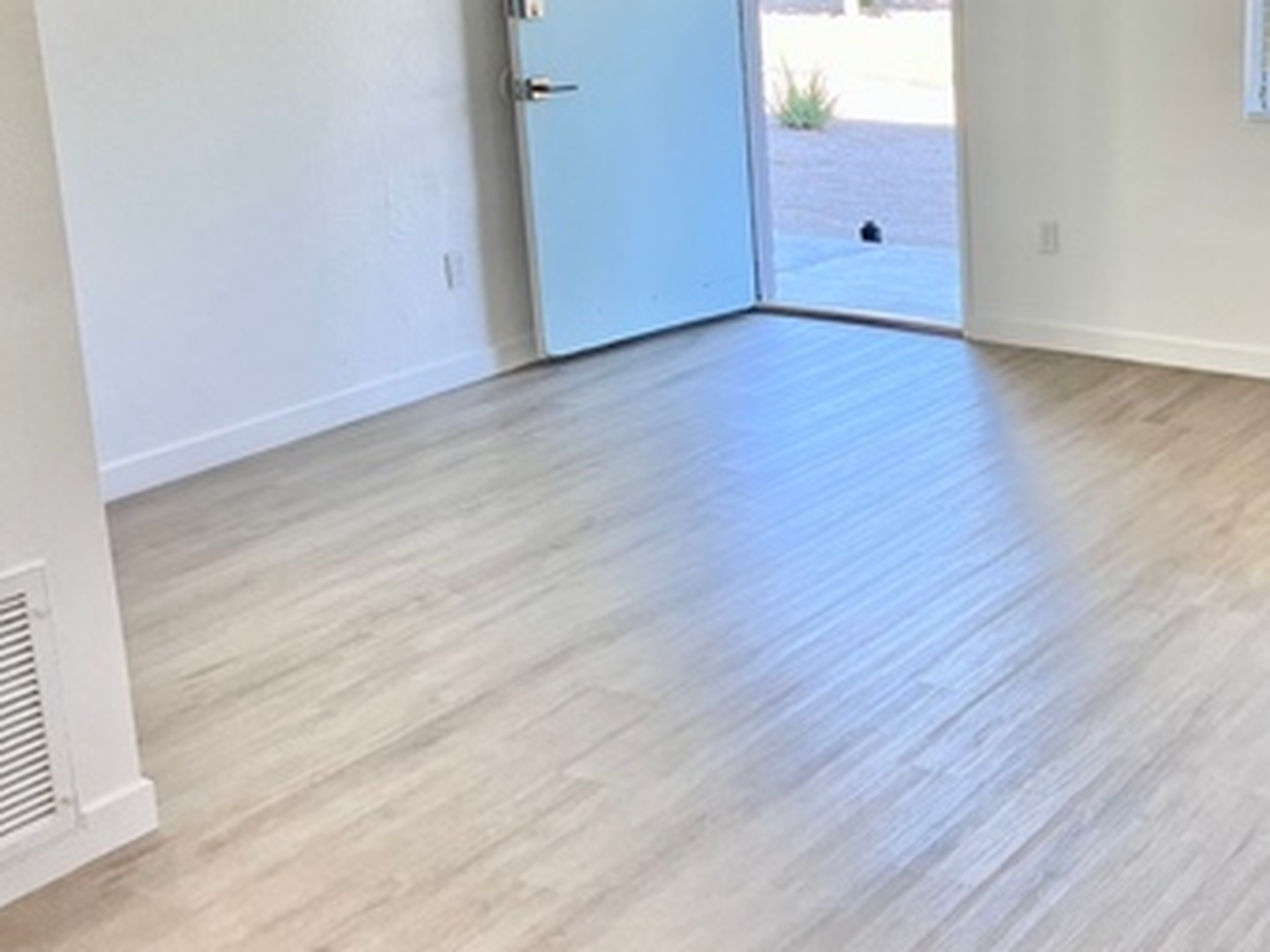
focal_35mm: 51
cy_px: 273
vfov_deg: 28.3
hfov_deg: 35.6
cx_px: 1100
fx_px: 1871
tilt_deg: -13.1
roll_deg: +0.5
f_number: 1.5
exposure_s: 1/170
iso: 64
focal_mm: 5.7
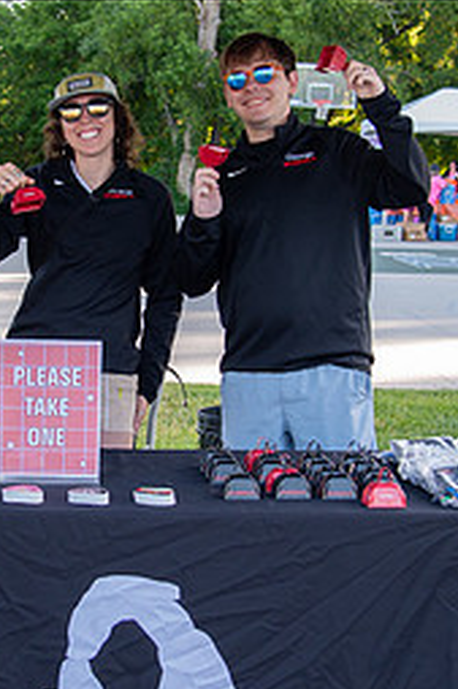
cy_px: 342
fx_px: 1567
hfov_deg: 16.5
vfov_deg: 24.8
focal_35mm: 82
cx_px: 102
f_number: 4
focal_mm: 27
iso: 500
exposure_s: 1/250
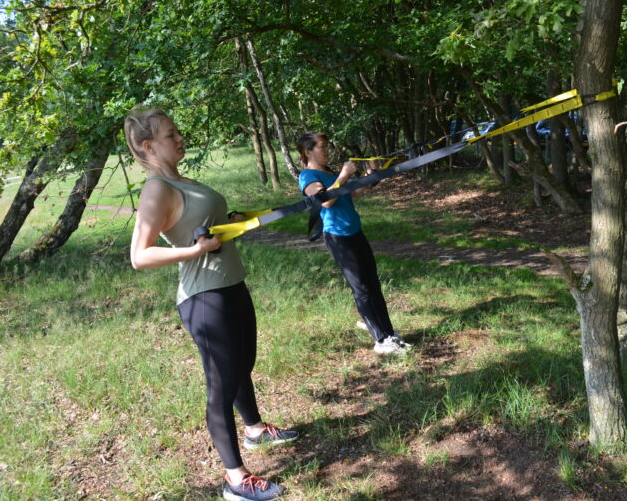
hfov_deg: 57.0
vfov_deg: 47.1
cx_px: 351
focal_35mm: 31
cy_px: 248
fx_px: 575
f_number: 7.1
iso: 200
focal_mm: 18
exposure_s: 1/200
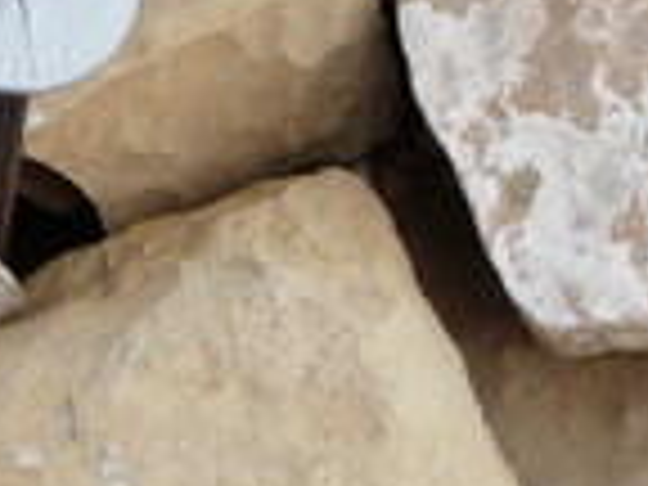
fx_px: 4380
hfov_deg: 8.4
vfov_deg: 6.3
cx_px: 72
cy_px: -81
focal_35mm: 234
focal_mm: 6.8
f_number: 4
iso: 100
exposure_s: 1/250
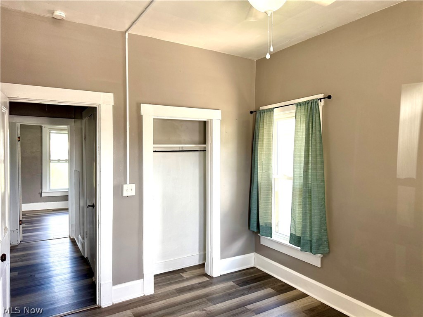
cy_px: 158
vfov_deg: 56.8
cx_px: 212
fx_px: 293
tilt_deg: -0.6
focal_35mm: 24
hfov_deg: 71.6
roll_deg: -1.5
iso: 200
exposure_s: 1/239
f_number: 1.78
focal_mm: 6.76
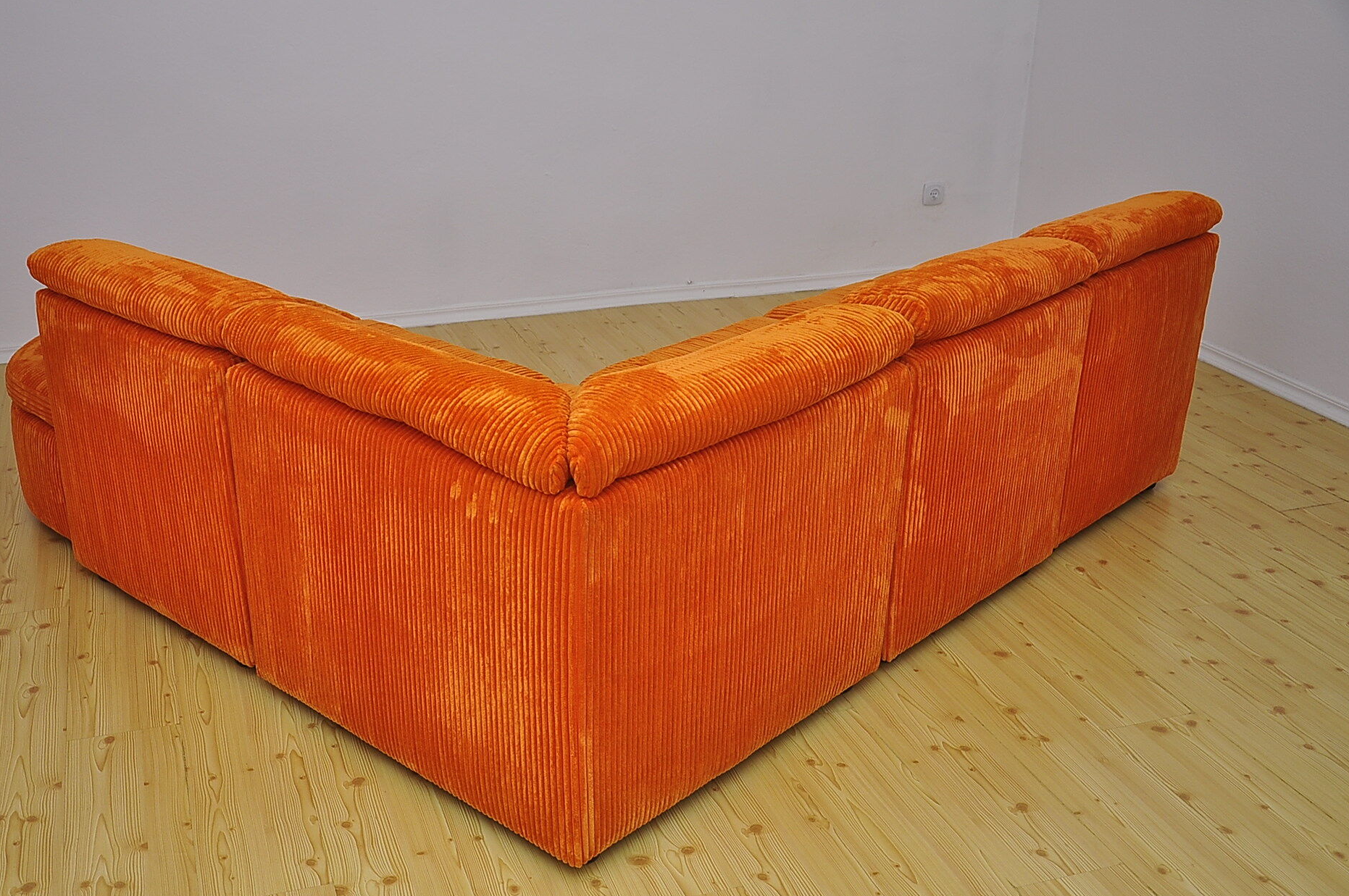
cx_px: 578
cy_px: 460
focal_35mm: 38
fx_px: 1422
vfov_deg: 35.0
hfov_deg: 50.6
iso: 200
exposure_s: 1/200
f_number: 4
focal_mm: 22
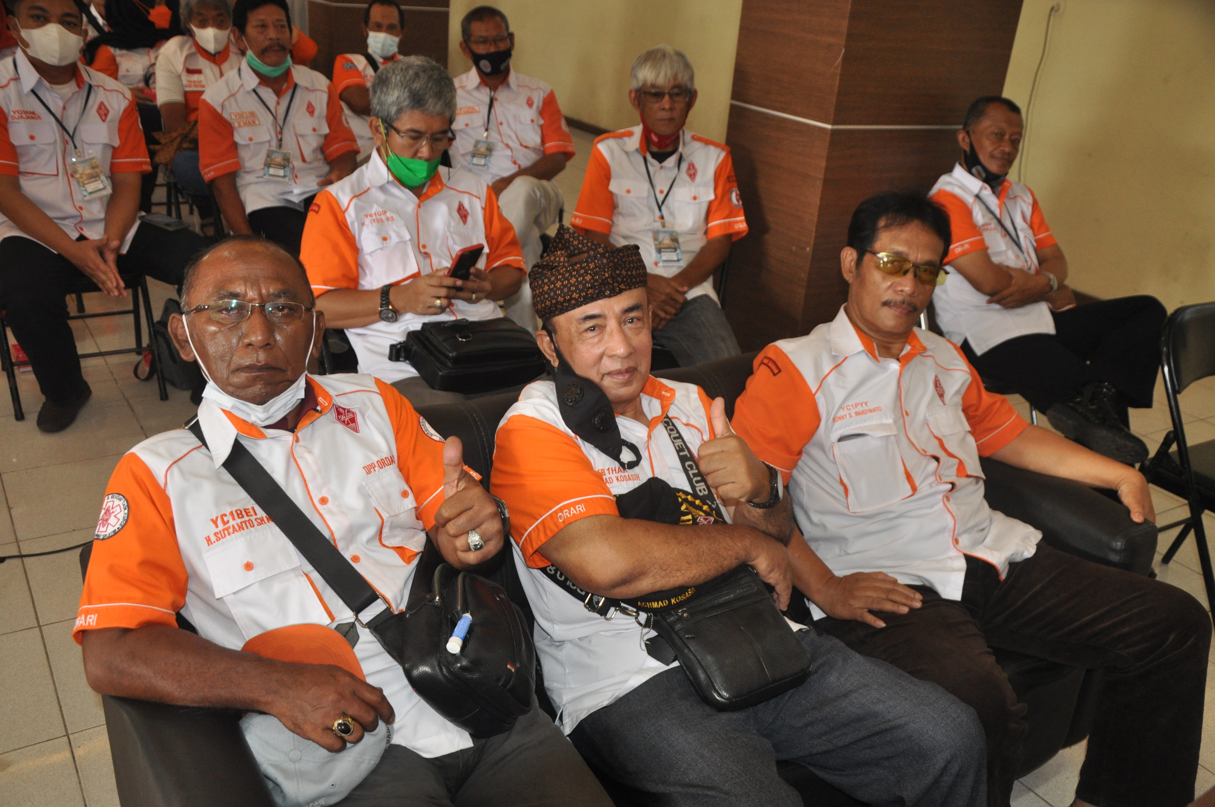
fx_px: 1062
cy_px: 404
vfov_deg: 41.6
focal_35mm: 32
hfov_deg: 59.6
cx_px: 608
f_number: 4
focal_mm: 21
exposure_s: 1/60
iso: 800
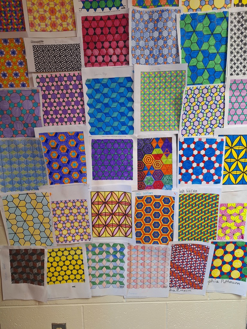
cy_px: 164
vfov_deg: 73.9
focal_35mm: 23
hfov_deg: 58.9
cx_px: 124
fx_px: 219
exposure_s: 1/40
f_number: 1.8
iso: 160
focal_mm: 5.54
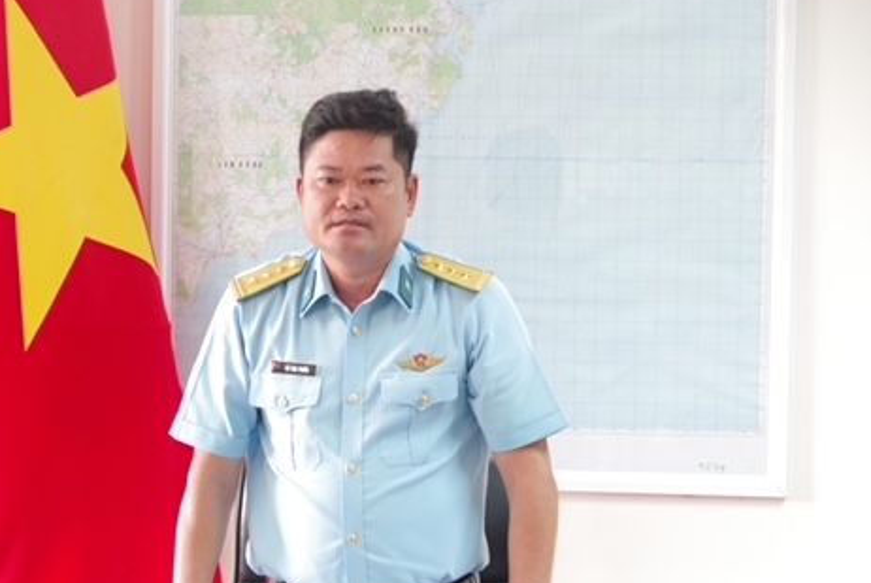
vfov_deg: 8.5
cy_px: 377
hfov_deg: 12.7
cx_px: 332
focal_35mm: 162
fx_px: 3923
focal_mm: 78
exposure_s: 1/15
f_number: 5.6
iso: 800
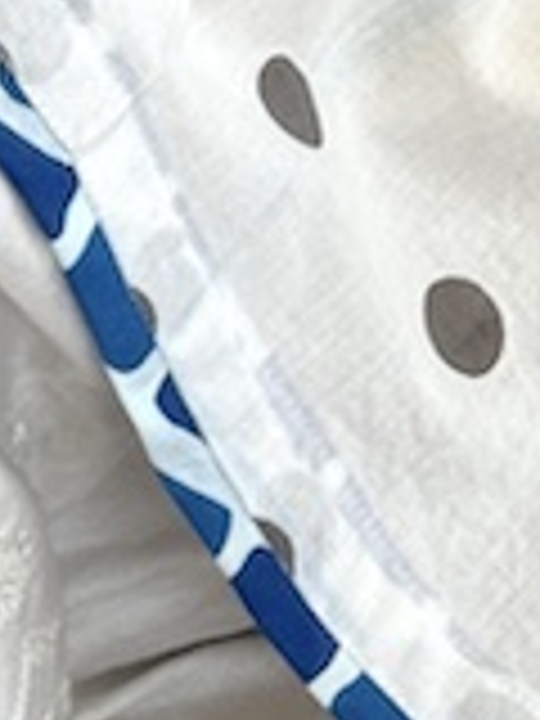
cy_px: -720
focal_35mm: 299
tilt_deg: -34.4
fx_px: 6219
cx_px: 362
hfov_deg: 5.0
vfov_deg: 6.4
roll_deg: +4.6
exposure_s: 1/50
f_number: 1.78
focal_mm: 6.76
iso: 50
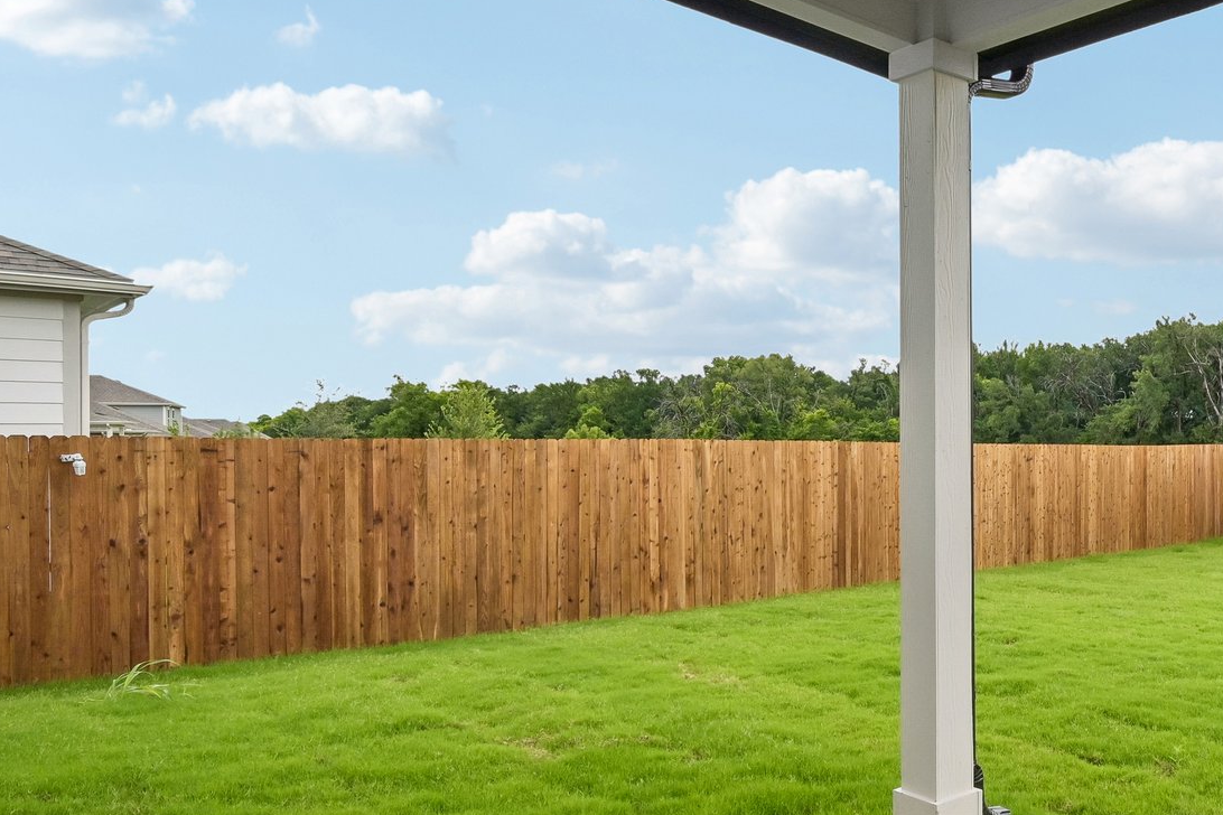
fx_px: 1019
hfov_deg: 55.9
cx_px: 1036
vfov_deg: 43.6
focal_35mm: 30
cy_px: 426
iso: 400
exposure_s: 1/800
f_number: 8
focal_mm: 16
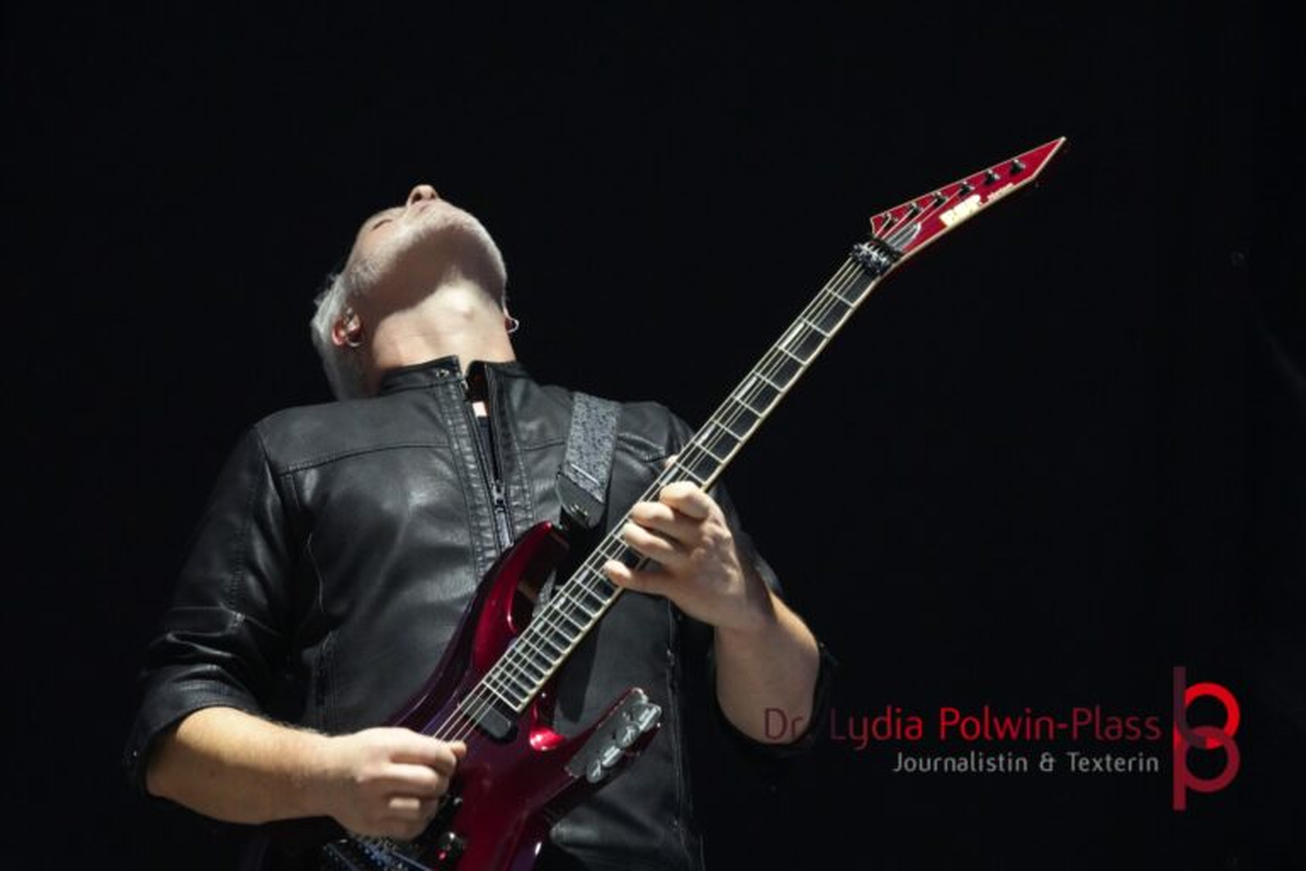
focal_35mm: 108
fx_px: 3918
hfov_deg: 18.9
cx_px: 653
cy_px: 436
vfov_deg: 12.7
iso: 6400
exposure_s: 1/100
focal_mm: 72
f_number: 5
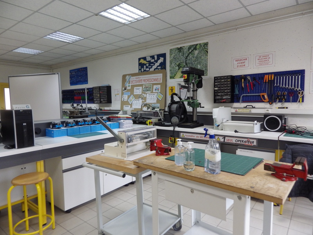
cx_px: 156
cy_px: 118
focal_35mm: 22
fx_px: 199
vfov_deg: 61.1
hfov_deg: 76.4
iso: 200
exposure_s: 1/45
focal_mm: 4
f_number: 3.1
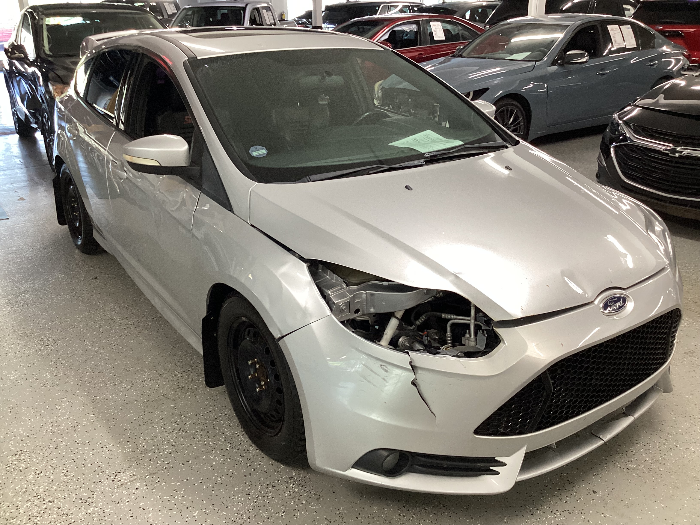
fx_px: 627
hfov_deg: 58.4
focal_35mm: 31
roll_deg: +0.7
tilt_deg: -22.6
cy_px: 262
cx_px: 350
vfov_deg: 45.4
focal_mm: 3.3
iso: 125
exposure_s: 1/50
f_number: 2.4
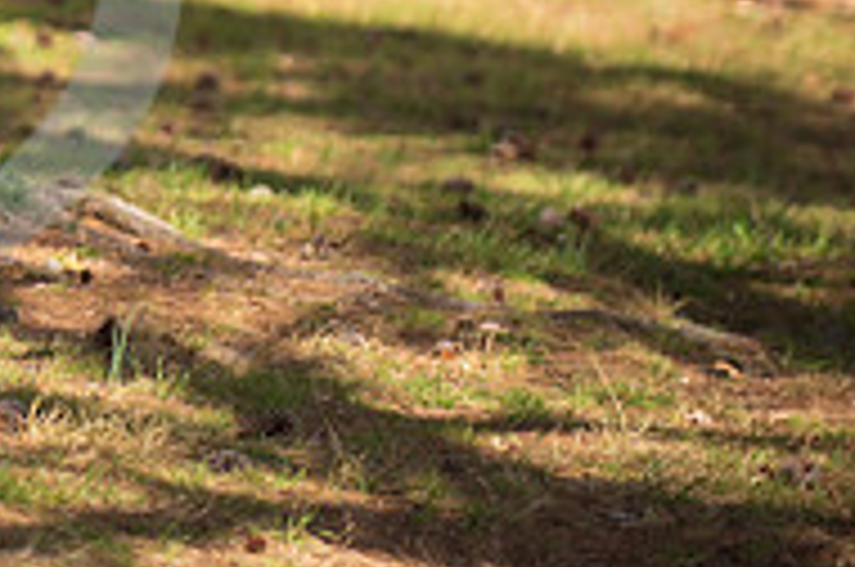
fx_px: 11238
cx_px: -346
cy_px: -227
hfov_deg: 4.3
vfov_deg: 2.9
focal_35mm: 474
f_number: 2.8
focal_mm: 155
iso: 100
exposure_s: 1/640
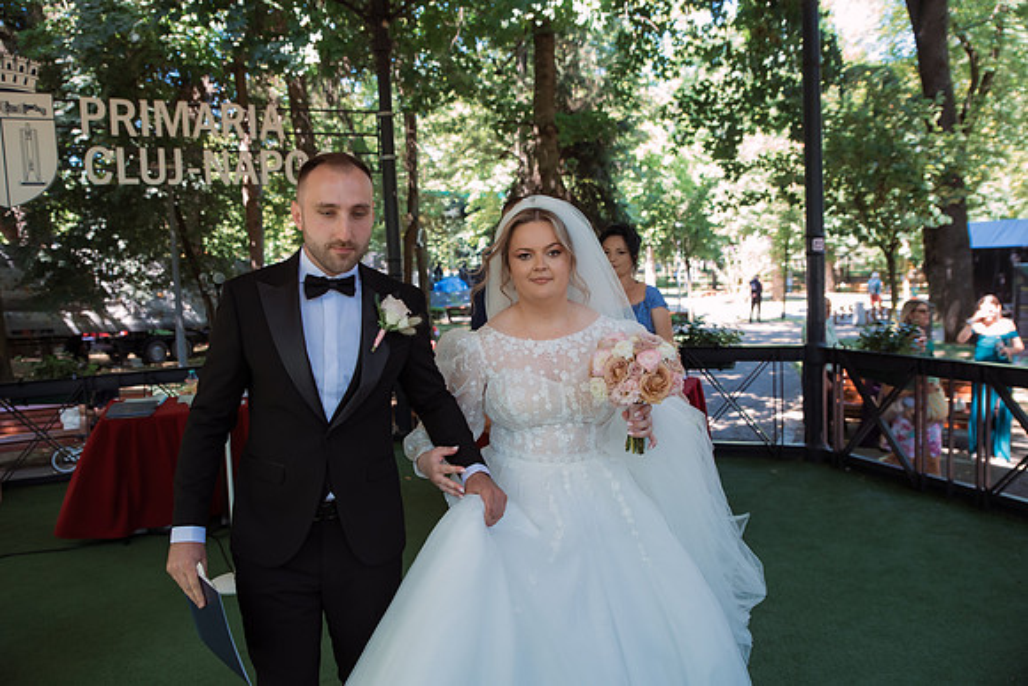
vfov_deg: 45.0
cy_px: 343
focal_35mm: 29
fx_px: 828
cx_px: 514
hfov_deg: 63.6
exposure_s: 1/200
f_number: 3.2
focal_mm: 29
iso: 640
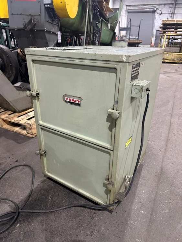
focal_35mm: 24
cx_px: 91
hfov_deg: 56.8
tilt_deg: -22.3
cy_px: 121
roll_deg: -1.7
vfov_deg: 71.6
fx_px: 168
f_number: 1.78
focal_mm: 6.86
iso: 400
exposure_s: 1/60
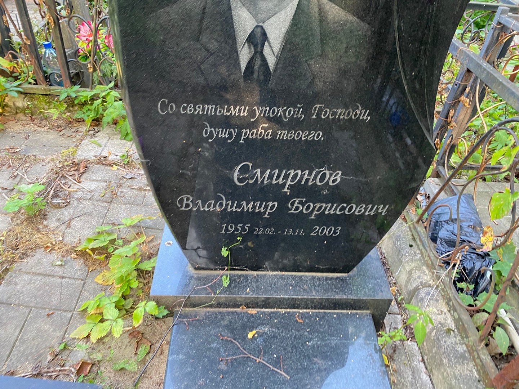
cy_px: 194
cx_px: 260
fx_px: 390
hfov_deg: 67.3
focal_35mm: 26
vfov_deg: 53.1
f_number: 1.8
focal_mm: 4.25
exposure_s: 1/63
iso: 125
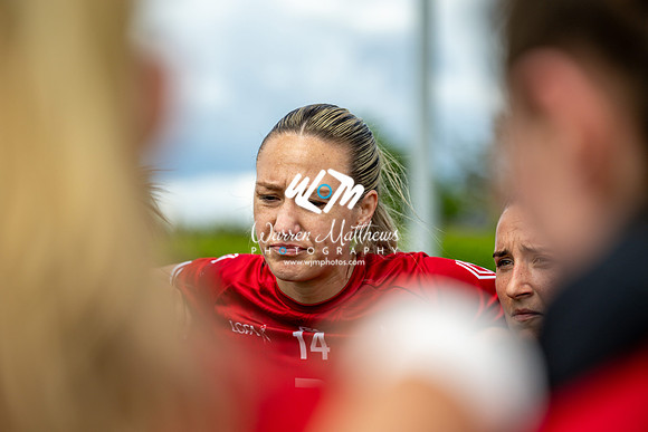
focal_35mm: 150
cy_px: 216
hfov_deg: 13.7
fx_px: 2701
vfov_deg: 9.2
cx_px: 324
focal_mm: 150
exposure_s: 1/1250
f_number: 4
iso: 100
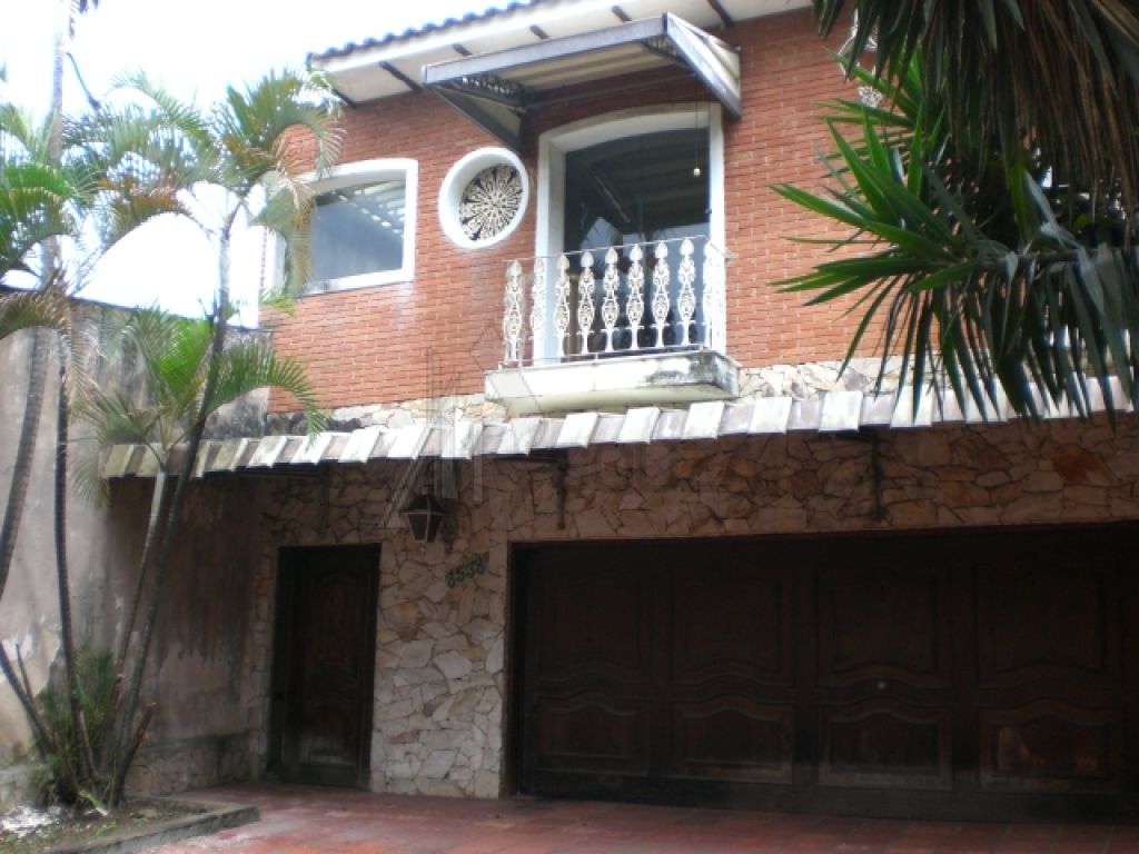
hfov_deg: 49.0
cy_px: 427
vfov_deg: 37.7
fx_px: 1250
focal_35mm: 38
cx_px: 570
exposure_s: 1/160
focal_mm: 6.3
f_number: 3.1
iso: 100
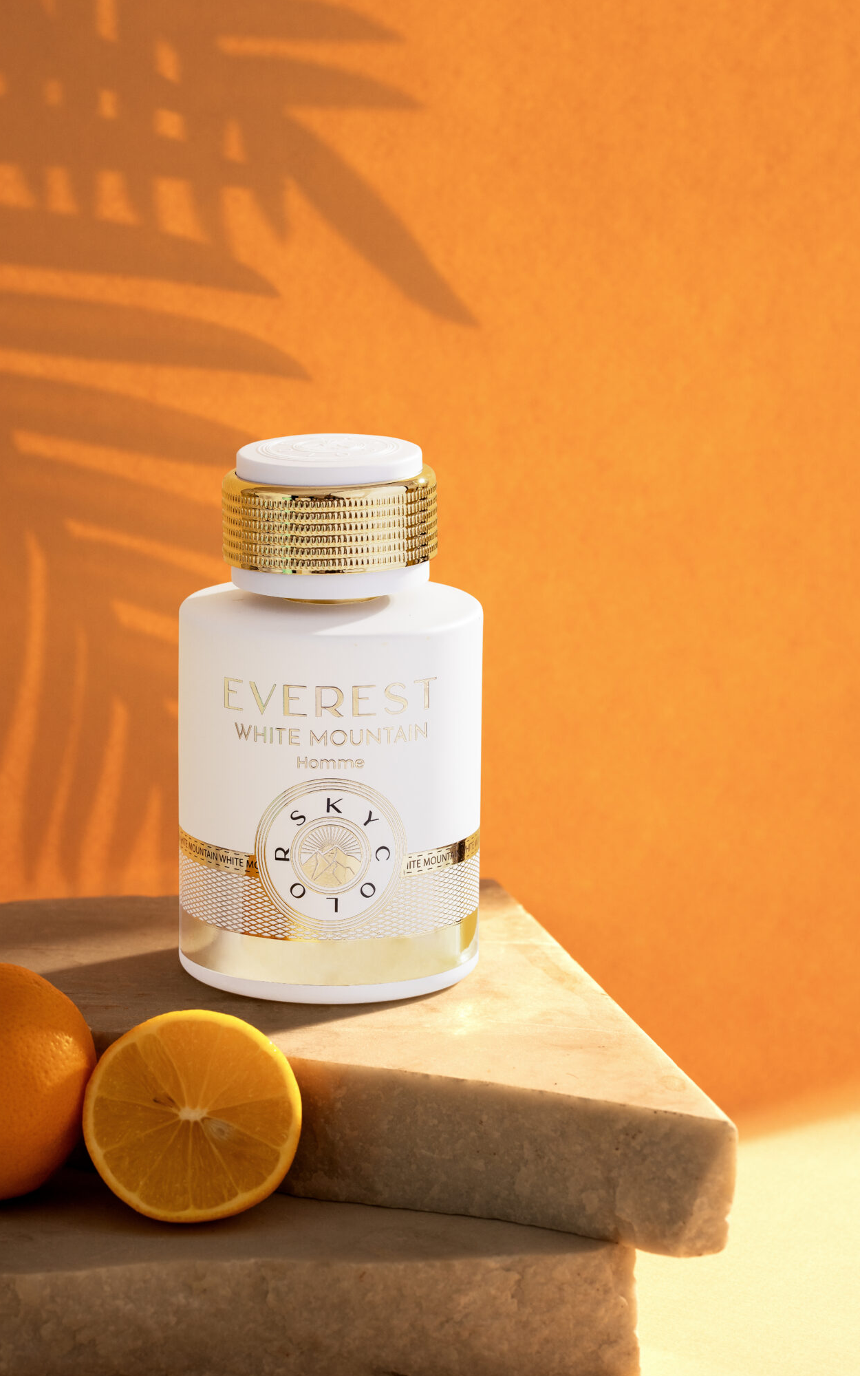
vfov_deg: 15.3
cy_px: 675
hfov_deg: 9.6
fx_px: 5138
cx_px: 291
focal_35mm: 137
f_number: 8
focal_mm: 105
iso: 500
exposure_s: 1/125
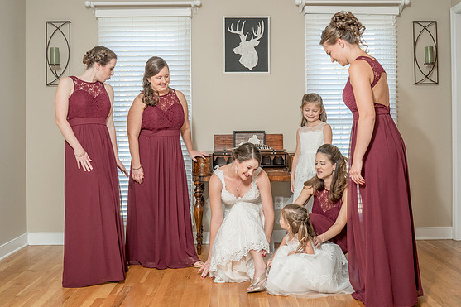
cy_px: 138
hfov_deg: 46.4
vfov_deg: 31.9
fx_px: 538
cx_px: 239
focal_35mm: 42
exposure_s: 1/100
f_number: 5.6
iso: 2000
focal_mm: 35
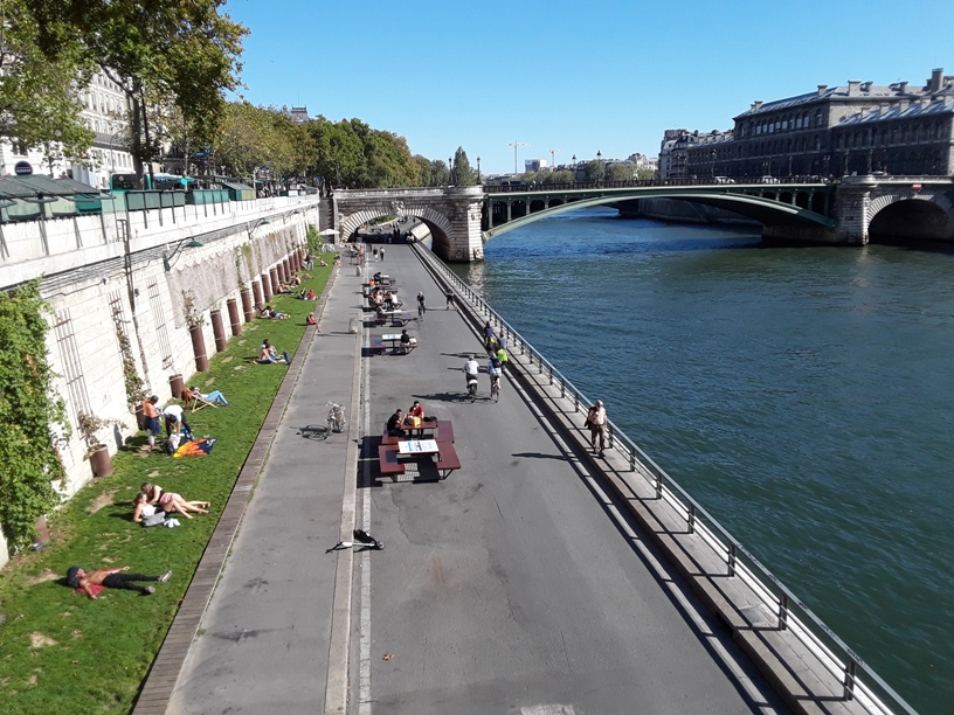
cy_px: 358
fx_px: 772
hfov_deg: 63.4
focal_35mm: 28
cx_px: 477
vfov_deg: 49.7
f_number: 1.9
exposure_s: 1/1242
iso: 40
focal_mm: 2.9
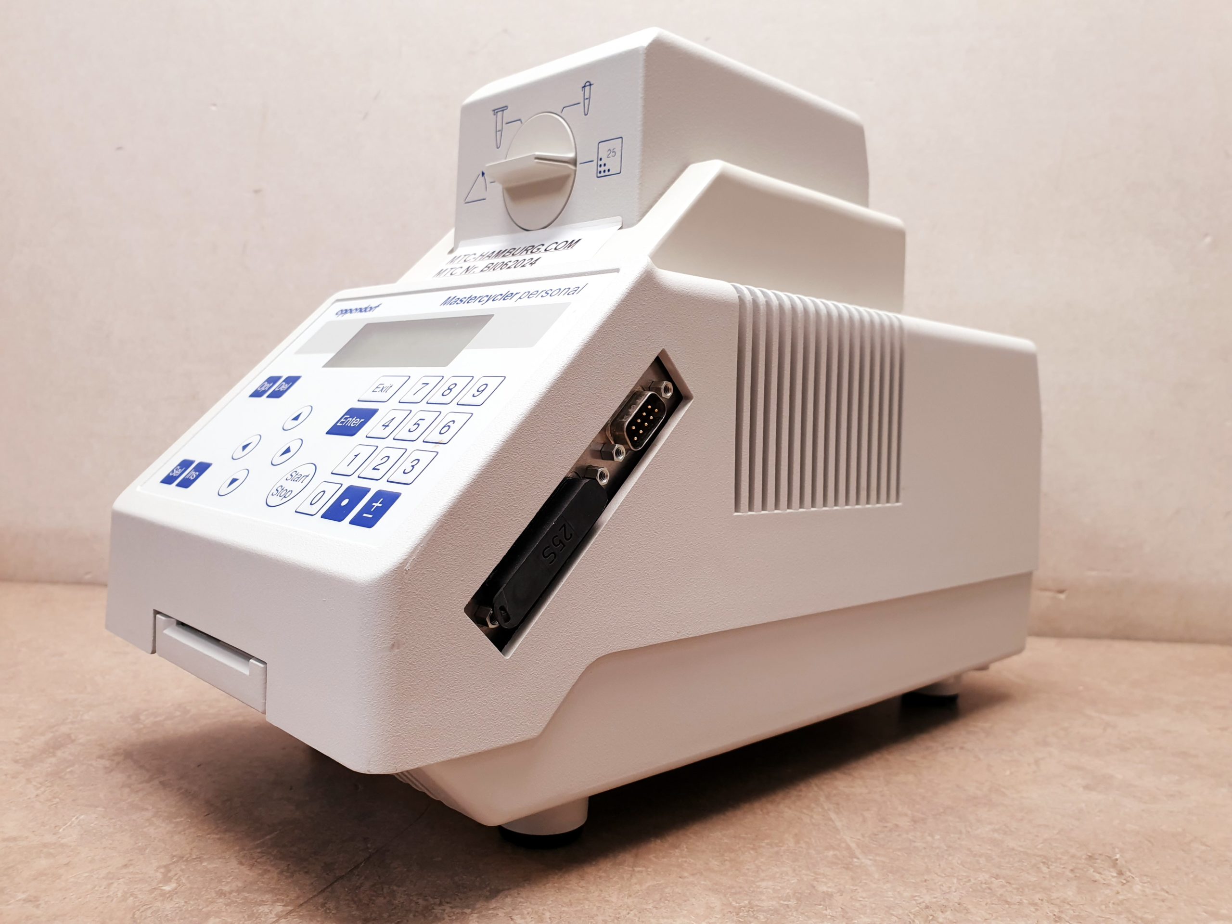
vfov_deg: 53.1
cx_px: 616
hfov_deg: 67.3
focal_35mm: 26
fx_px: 925
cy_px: 462
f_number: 2.4
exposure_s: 1/50
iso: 80
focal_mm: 4.3
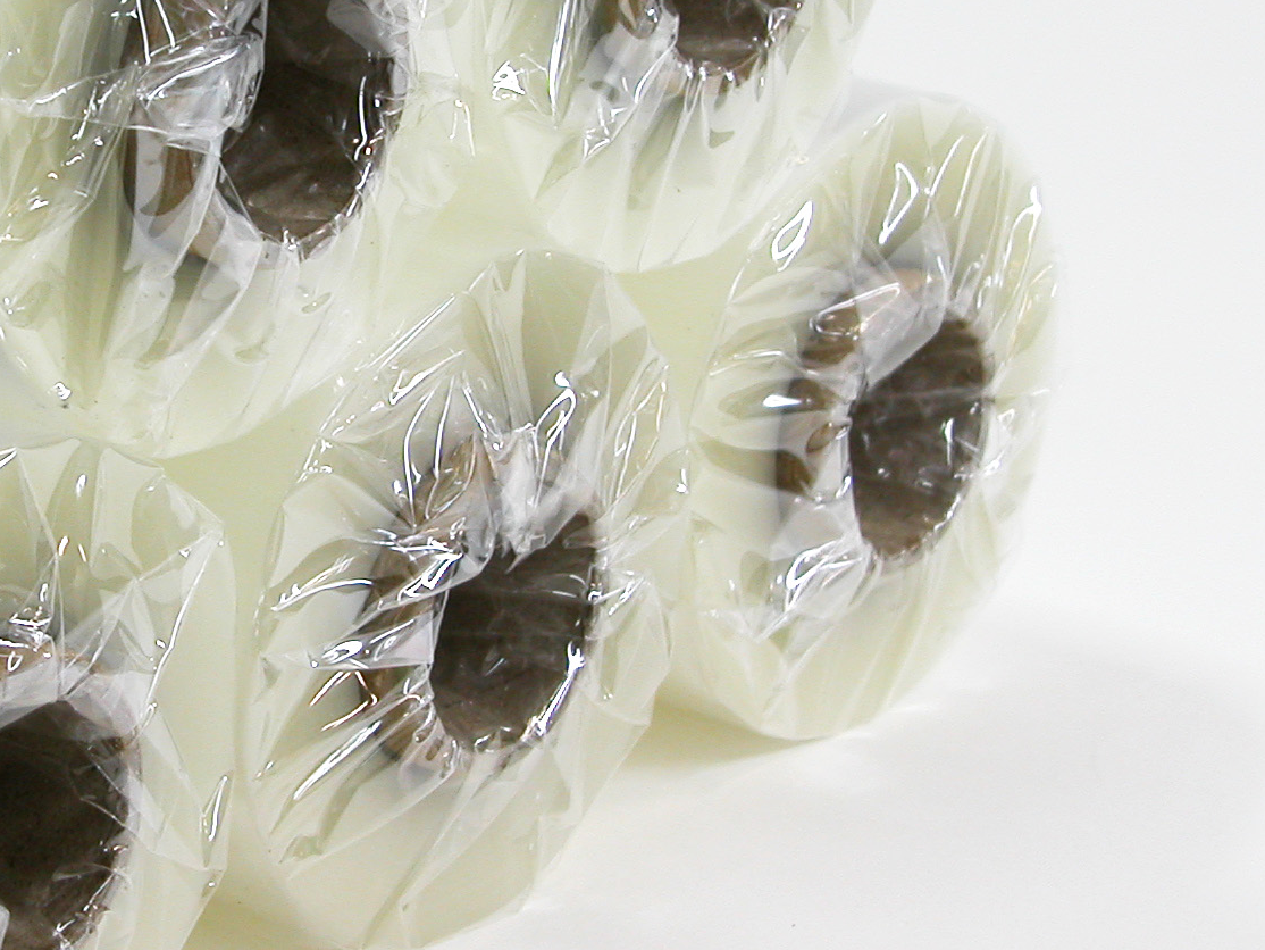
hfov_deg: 11.5
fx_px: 6214
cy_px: 324
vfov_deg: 8.7
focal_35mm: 170
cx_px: 52
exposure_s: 1/8
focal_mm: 18.8
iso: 100
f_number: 4.2
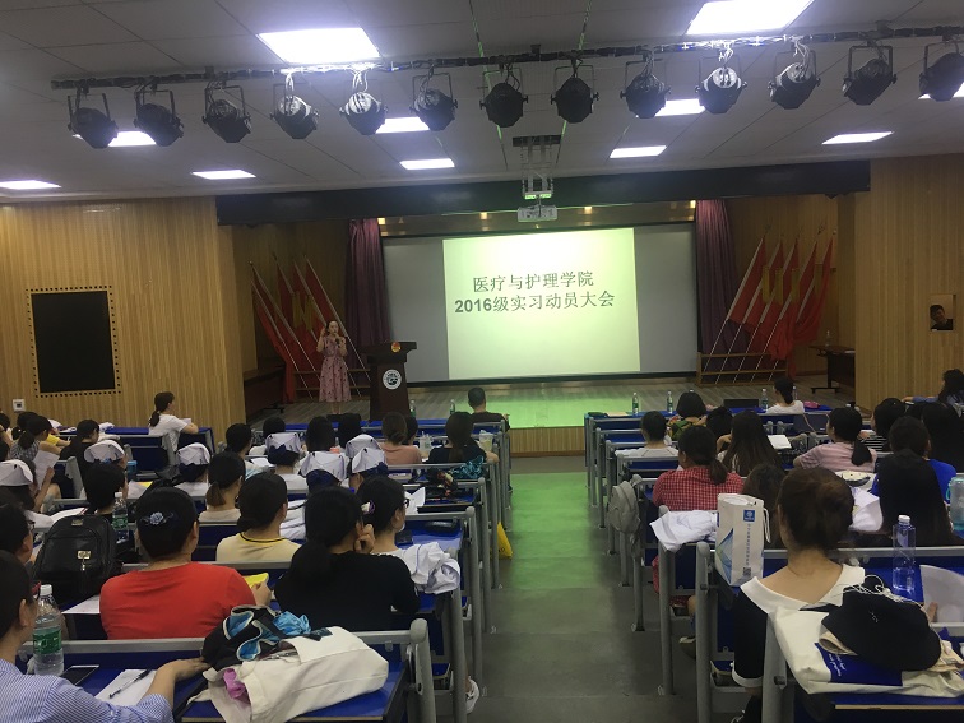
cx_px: 482
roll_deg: +2.4
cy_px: 362
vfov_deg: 48.2
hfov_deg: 61.7
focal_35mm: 29
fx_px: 808
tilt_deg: -6.5
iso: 80
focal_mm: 4.15
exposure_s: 1/33
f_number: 2.2
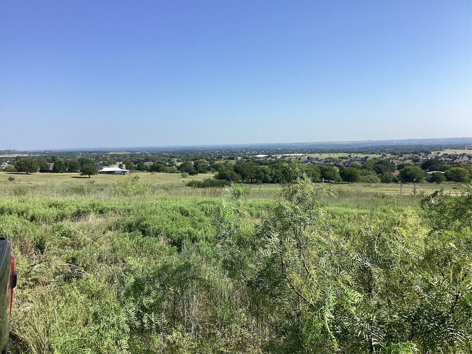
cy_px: 177
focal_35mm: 31
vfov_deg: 45.4
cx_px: 236
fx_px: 423
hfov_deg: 58.4
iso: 25
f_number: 2.4
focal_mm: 3.3
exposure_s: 1/1456
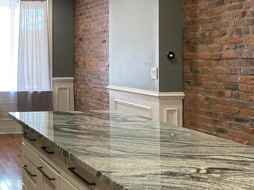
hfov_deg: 27.4
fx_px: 492
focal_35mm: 67
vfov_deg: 21.8
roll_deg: -1.5
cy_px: 57
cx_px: 3
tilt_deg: +0.1
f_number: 1.8
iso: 100
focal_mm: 3.99
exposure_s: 1/60
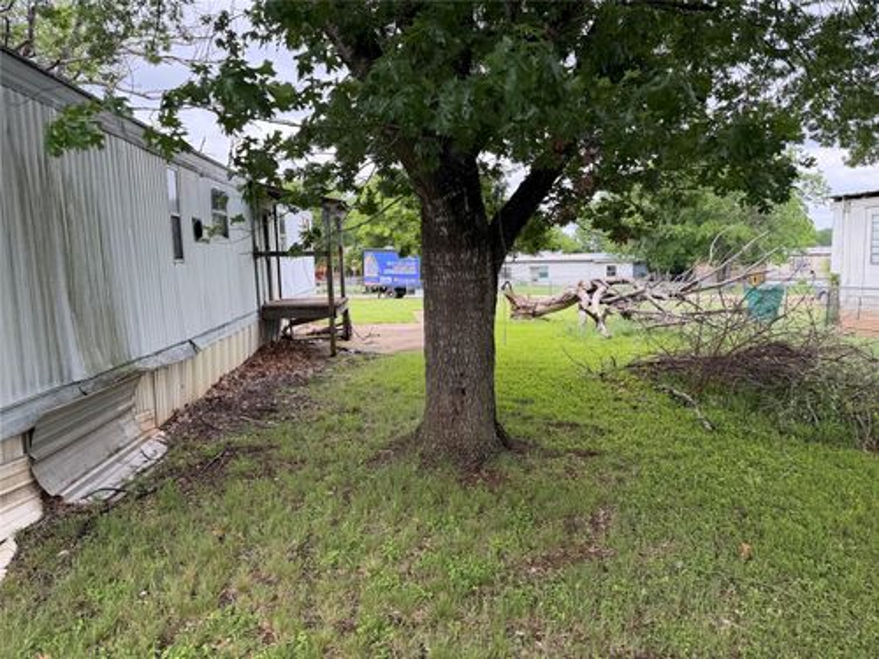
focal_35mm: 24
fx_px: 609
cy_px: 330
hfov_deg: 71.6
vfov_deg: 56.8
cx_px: 440
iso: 80
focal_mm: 6.76
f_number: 1.78
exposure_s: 1/677
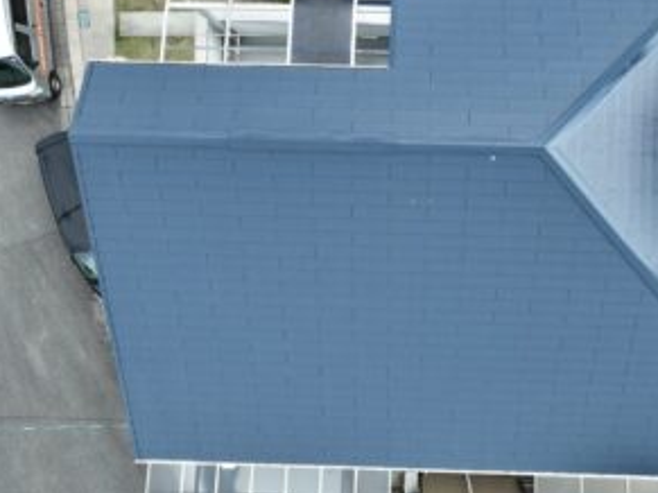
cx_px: 405
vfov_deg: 42.7
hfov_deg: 54.8
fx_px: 627
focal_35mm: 33
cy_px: 194
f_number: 2.8
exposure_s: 1/640
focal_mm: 12.29
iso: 120
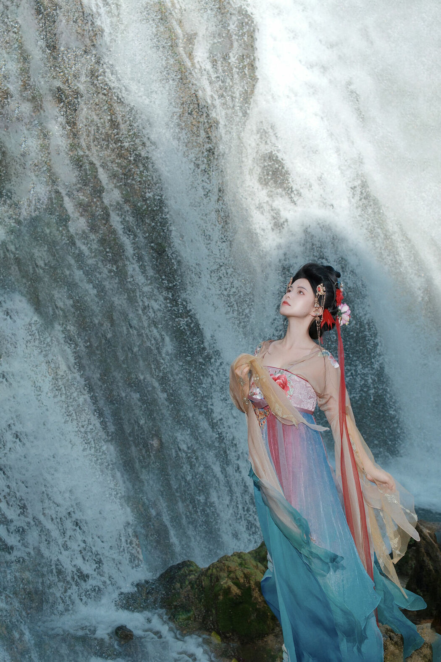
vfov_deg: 47.4
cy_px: 331
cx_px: 220
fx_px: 753
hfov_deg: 32.6
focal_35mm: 41
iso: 400
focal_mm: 27.6
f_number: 3.6
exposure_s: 1/2000
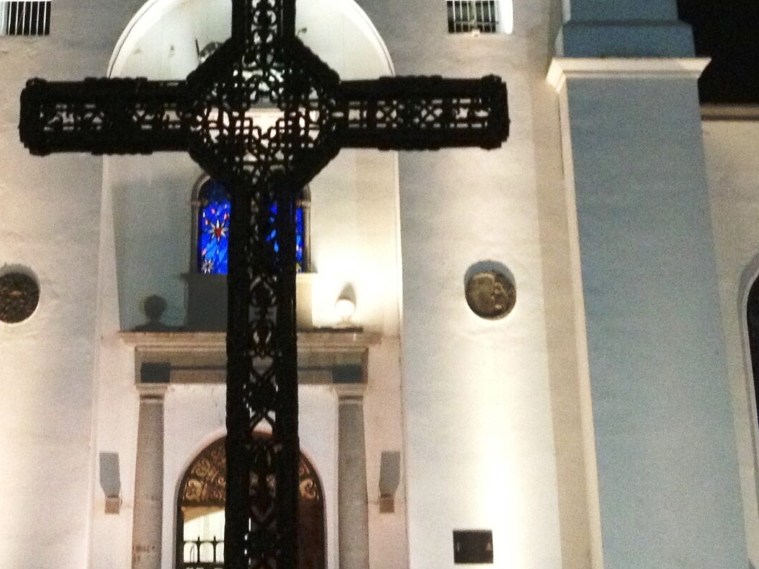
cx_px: 276
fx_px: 1842
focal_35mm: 84
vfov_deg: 17.0
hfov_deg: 23.2
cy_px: -54
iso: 400
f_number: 2.4
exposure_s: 1/15
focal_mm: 4.28
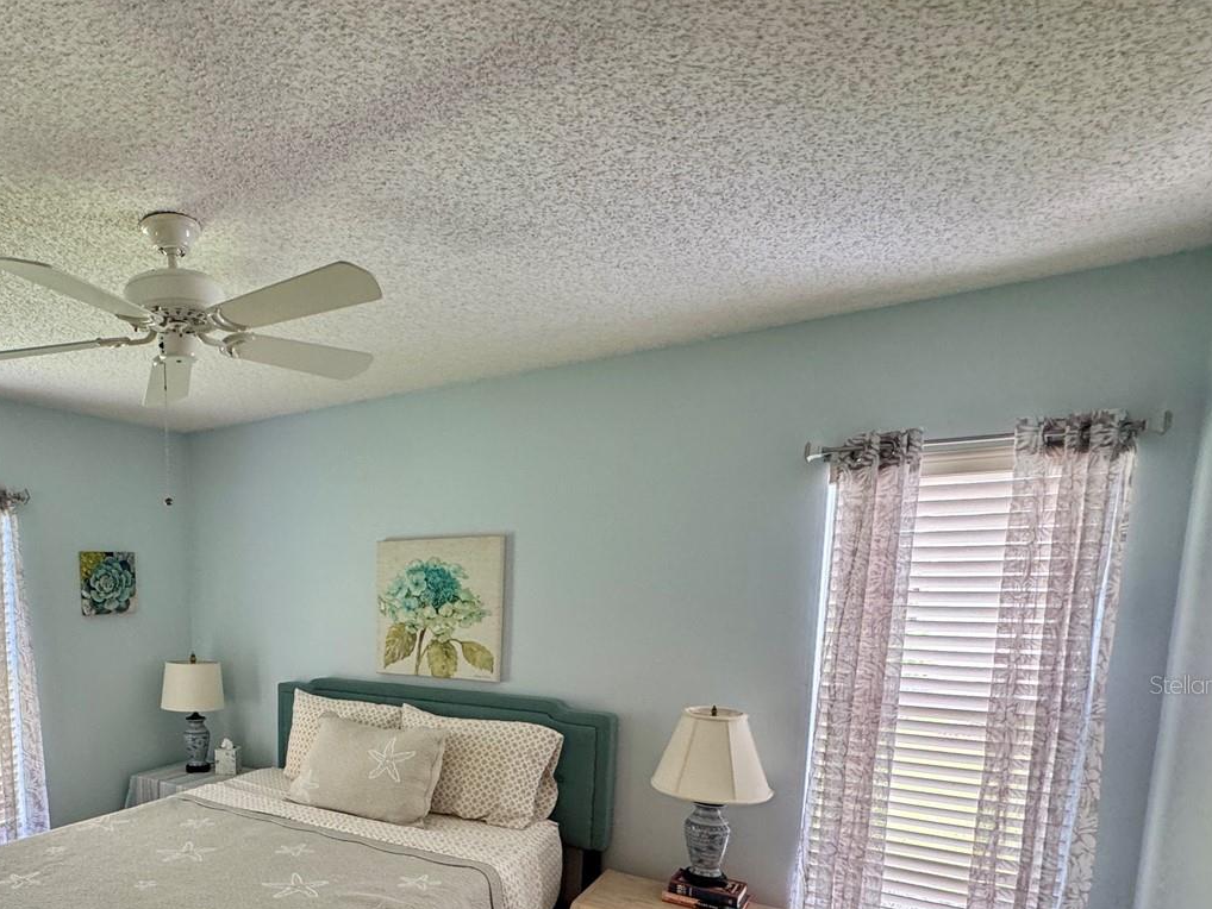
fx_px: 770
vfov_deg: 57.9
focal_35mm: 22
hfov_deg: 71.4
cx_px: 310
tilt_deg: -8.0
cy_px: 684
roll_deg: -0.3
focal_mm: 2.22
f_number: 2.2
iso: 250
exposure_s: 1/99
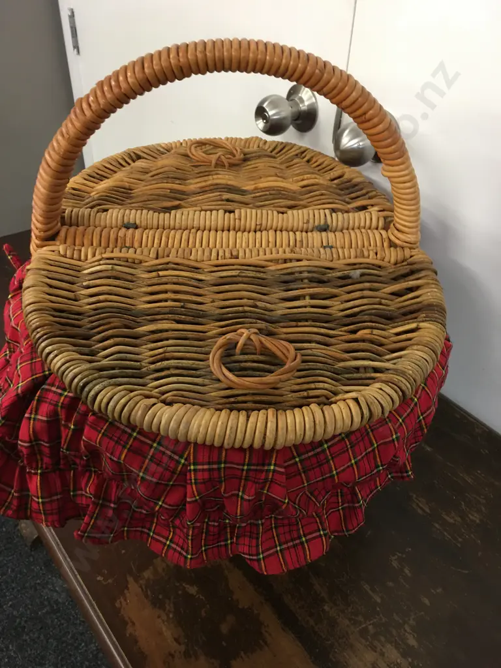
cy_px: 334
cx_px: 250
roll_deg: -2.0
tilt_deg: -41.1
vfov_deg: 61.7
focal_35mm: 29
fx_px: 560
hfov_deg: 48.2
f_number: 2.2
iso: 64
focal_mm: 4.15
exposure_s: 1/17
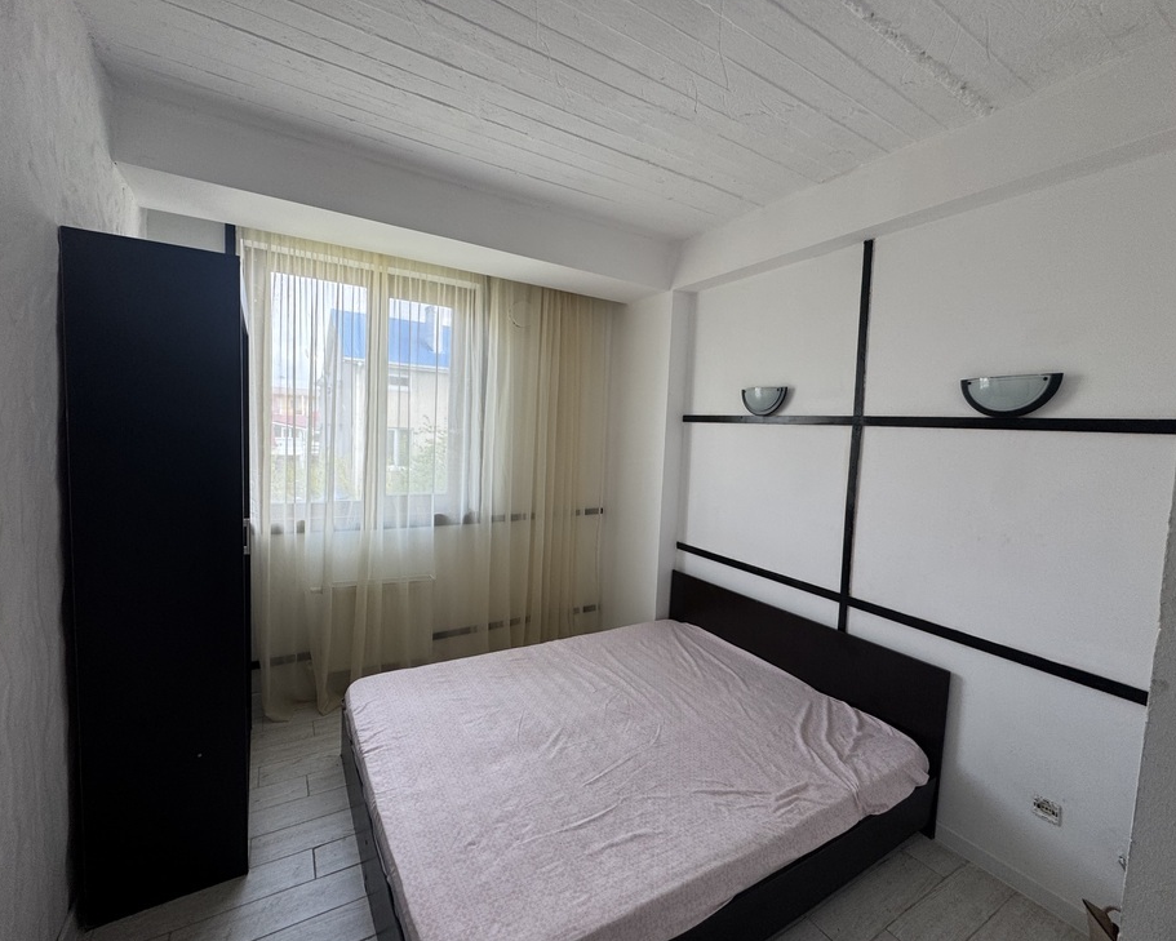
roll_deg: -2.3
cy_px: 467
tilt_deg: -3.8
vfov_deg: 84.0
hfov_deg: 96.8
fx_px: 522
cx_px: 577
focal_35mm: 15
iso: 64
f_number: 2.2
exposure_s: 1/99
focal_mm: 2.22
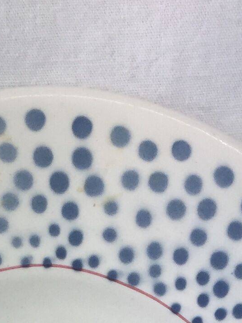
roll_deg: +1.4
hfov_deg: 11.1
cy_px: 723
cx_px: 72
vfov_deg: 12.4
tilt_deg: -25.1
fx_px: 1240
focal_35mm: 133
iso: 32
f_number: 2.2
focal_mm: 4.15
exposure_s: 1/258
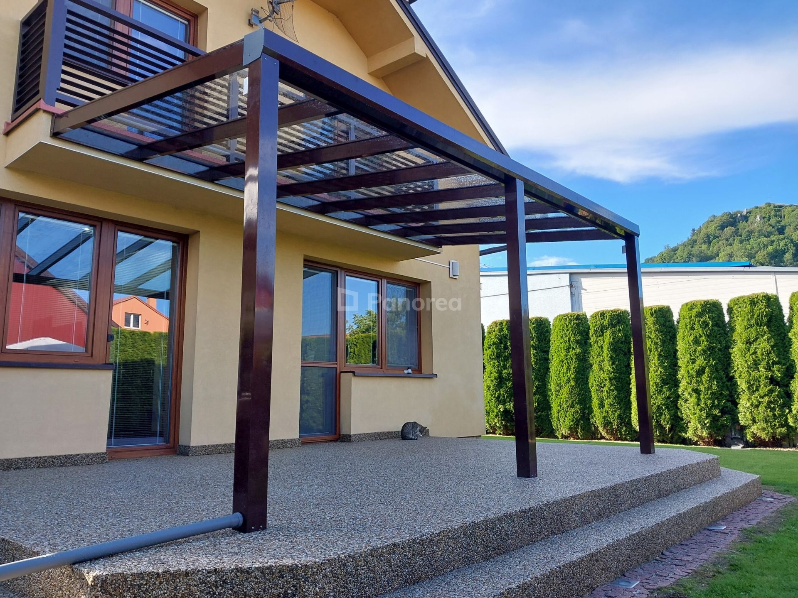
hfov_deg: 60.0
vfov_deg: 46.8
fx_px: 692
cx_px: 399
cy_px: 299
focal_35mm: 30
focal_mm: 4.6
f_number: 1.8
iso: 20
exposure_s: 1/153
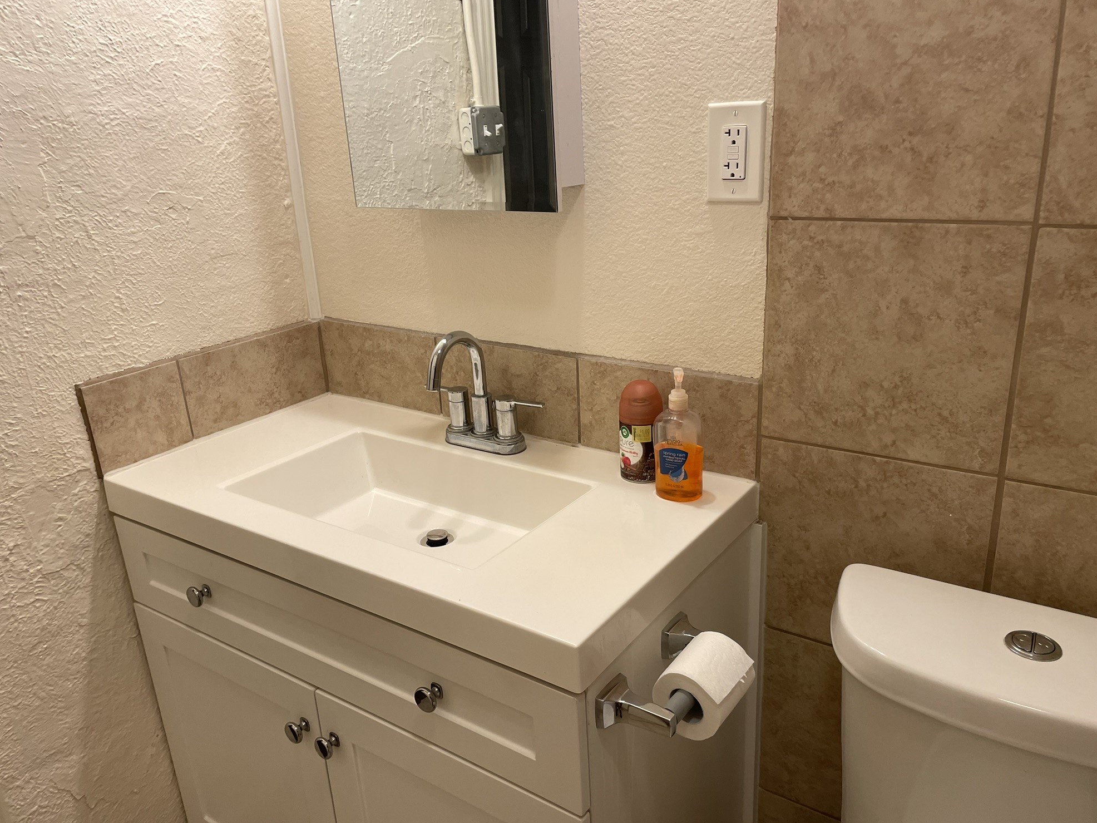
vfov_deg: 51.3
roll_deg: +3.5
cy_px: 423
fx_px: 856
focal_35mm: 27
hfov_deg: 65.3
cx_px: 569
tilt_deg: -19.8
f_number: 1.6
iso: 80
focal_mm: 4.2
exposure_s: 1/120
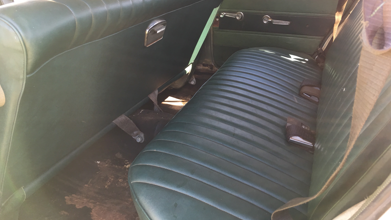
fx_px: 332
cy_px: 100
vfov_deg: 36.6
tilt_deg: -18.8
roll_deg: -3.3
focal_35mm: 32
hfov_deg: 61.0
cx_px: 195
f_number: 2.2
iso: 32
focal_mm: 4.15
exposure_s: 1/50
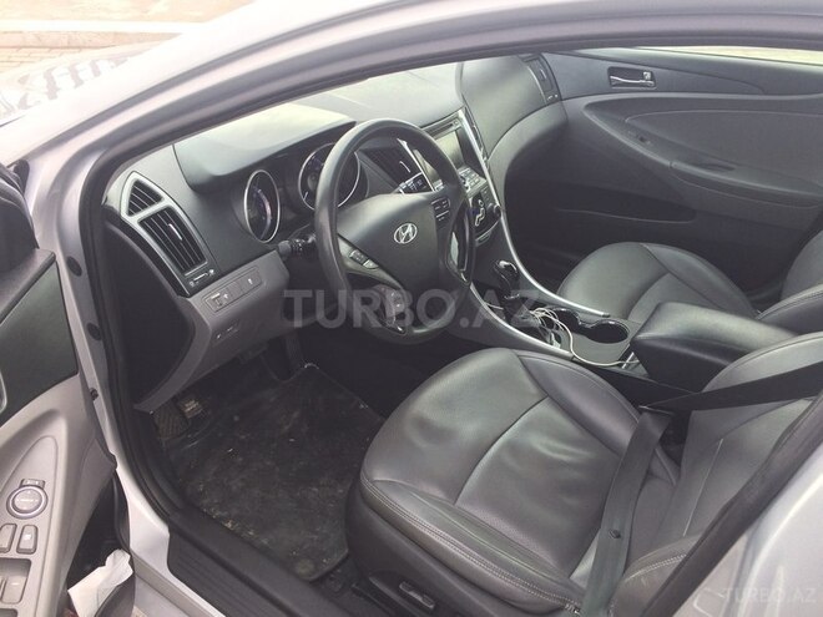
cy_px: 308
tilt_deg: -33.3
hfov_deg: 61.7
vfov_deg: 48.2
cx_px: 412
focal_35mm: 29
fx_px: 689
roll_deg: -1.5
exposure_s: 1/100
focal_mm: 4.15
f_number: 2.2
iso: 40
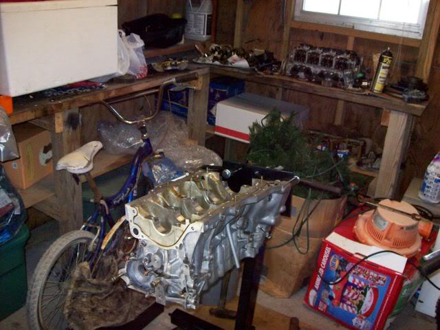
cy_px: 165
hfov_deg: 51.4
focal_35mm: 36
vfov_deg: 39.7
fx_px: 458
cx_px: 220
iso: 400
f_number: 2.7
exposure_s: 1/128
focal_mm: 6
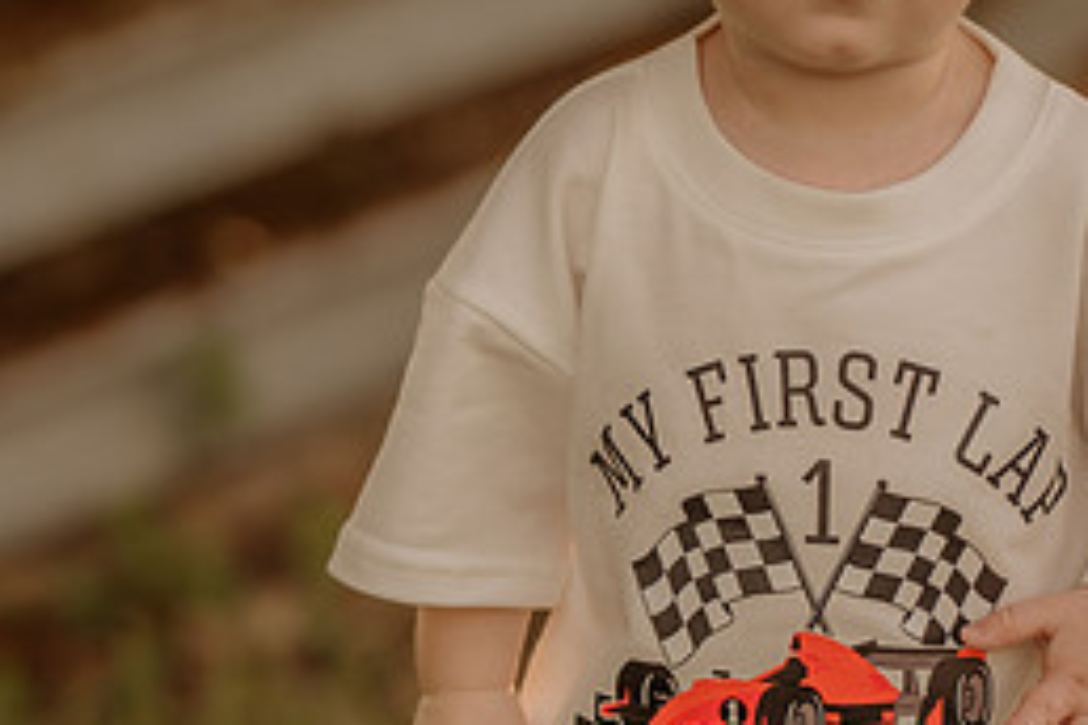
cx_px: 831
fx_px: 8613
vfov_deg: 4.8
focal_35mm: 285
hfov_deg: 7.2
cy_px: 278
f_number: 2
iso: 250
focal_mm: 85
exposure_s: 1/1250
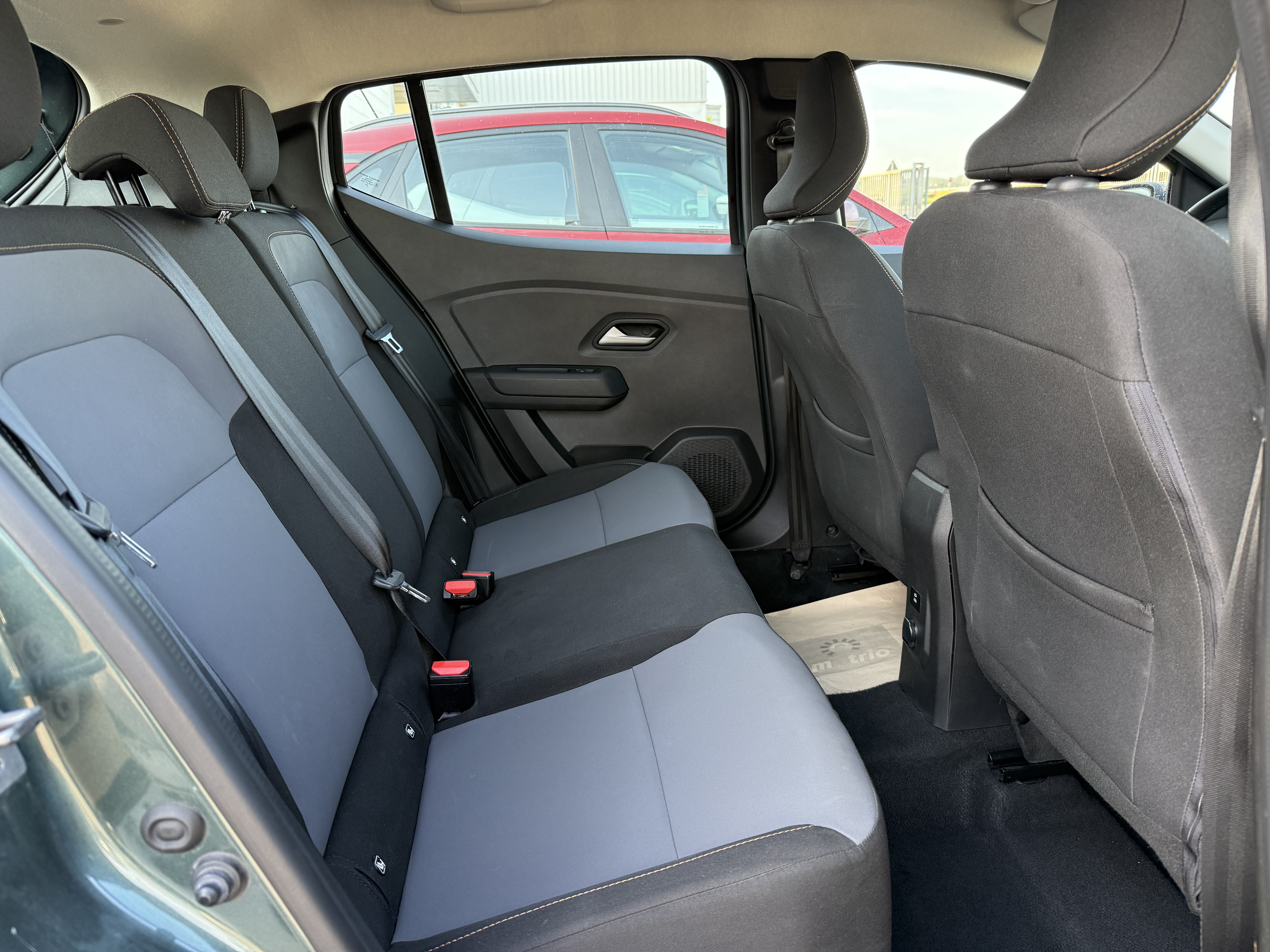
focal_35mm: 24
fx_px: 881
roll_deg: +2.0
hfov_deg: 71.6
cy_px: 476
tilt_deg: -14.6
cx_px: 635
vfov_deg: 56.8
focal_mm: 6.76
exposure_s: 1/127
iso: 200
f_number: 1.78
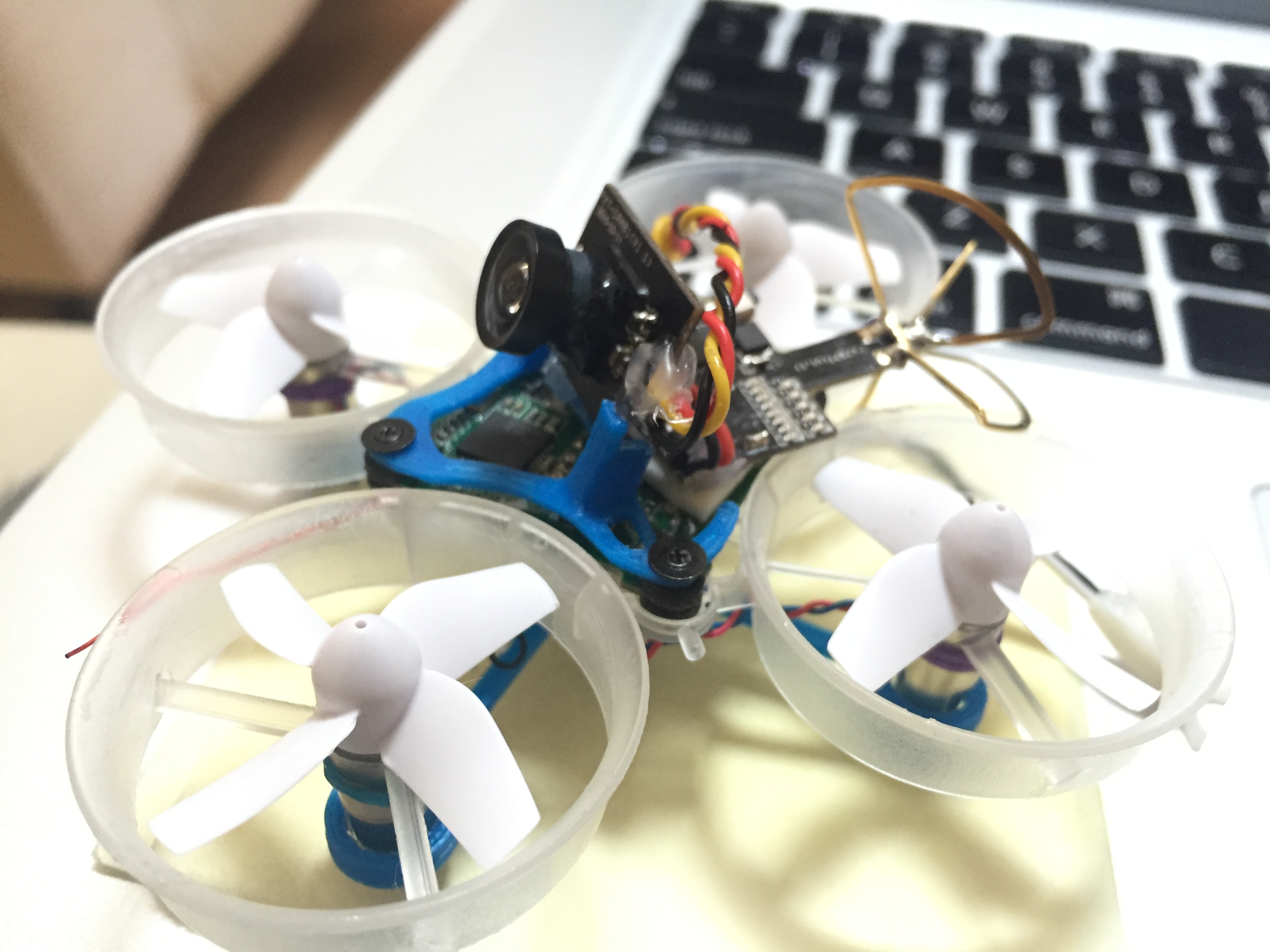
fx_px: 1064
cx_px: 635
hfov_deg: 61.7
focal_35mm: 29
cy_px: 476
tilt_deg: -55.2
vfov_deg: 48.2
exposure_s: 1/30
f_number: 2.2
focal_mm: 4.15
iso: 200
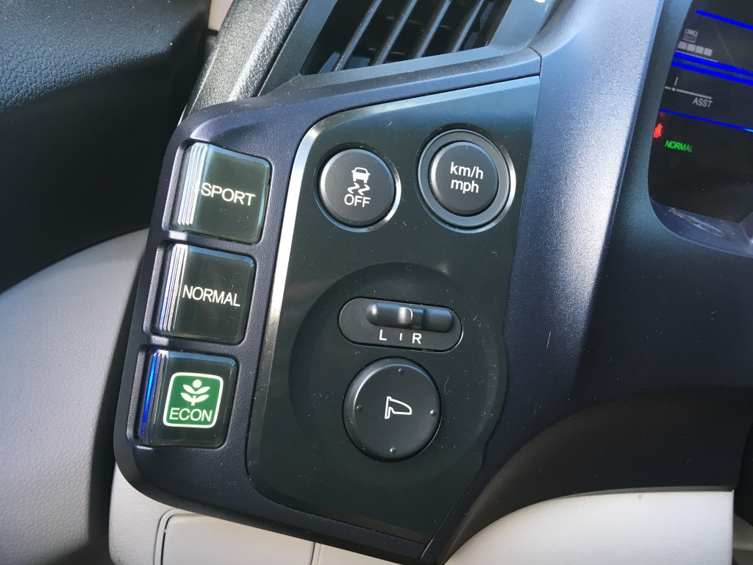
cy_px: 282
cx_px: 376
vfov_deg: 48.2
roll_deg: -10.4
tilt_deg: -29.7
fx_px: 631
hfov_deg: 61.7
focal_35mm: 29
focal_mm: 4.15
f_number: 2.2
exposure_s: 1/30
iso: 32
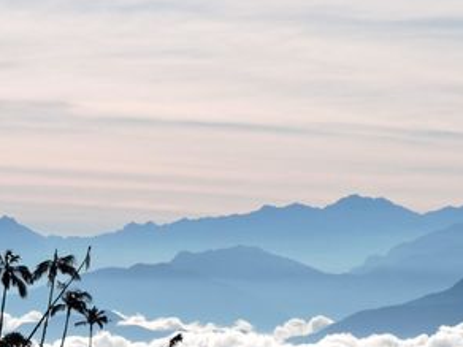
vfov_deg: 6.9
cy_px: 267
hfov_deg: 9.2
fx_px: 2862
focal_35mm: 214
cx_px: 368
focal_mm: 22.4
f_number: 5.6
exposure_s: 1/1250
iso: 100
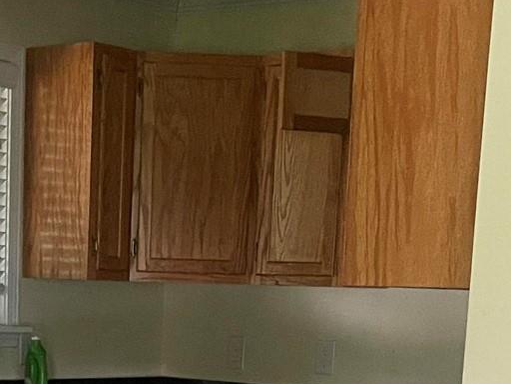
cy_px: 605
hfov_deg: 19.4
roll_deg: -1.6
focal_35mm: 100
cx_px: 80
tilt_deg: -12.7
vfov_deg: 13.7
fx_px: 1476
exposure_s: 1/60
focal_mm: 5.1
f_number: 1.6
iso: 400
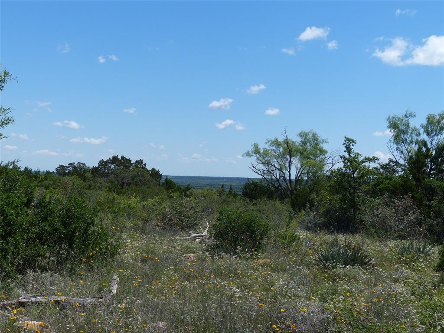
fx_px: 577
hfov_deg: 42.1
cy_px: 166
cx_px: 222
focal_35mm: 45
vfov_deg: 32.2
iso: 100
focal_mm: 8.1
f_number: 4
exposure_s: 1/1300
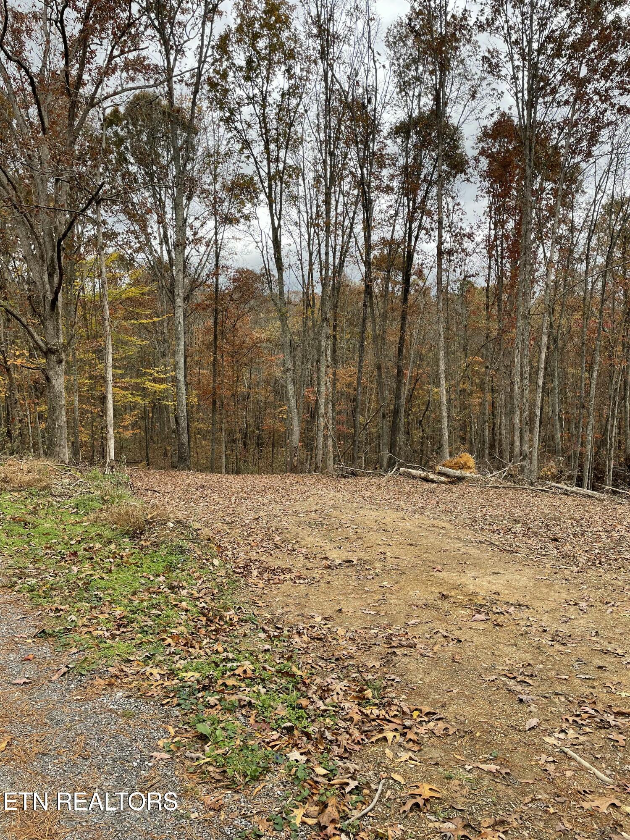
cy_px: 420
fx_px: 631
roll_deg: +2.7
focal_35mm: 26
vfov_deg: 67.3
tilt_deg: -1.9
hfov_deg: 53.1
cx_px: 315
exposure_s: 1/456
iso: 32
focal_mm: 4.2
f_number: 1.6
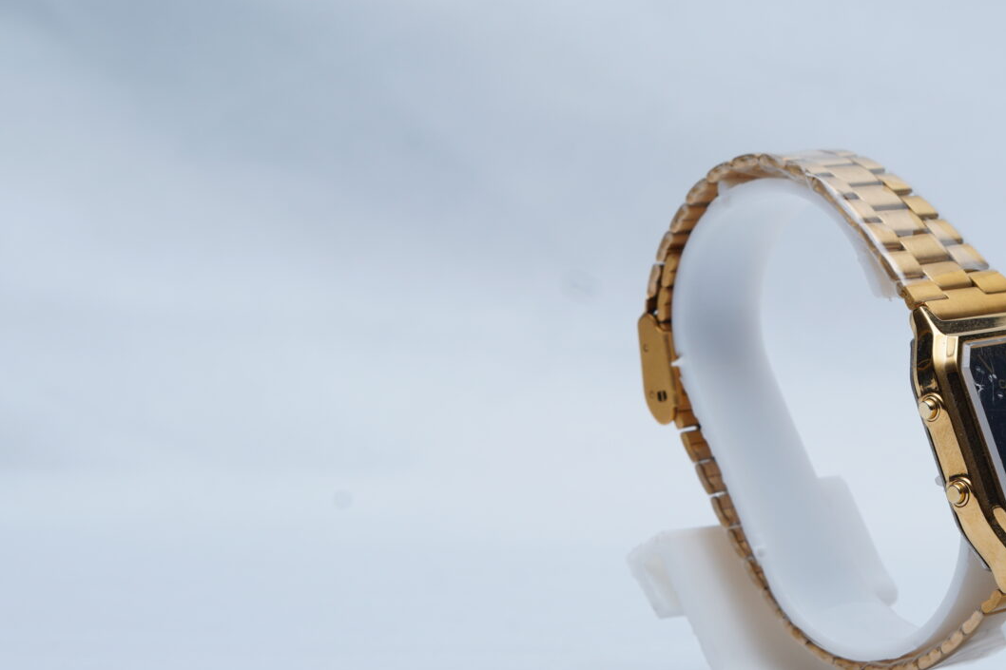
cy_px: 247
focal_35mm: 121
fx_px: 3381
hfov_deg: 16.5
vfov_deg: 11.3
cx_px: 1049
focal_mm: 50
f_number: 9
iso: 125
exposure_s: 1/160
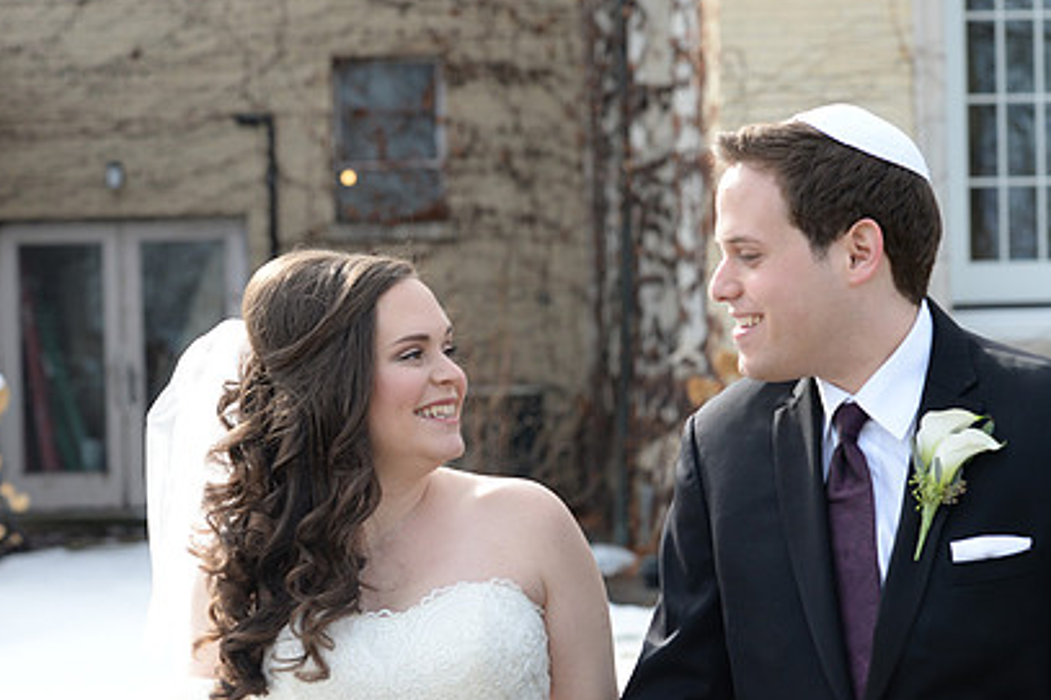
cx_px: 483
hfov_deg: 16.9
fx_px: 3531
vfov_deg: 11.3
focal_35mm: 121
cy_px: 439
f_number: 5.6
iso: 500
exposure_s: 1/800
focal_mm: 85
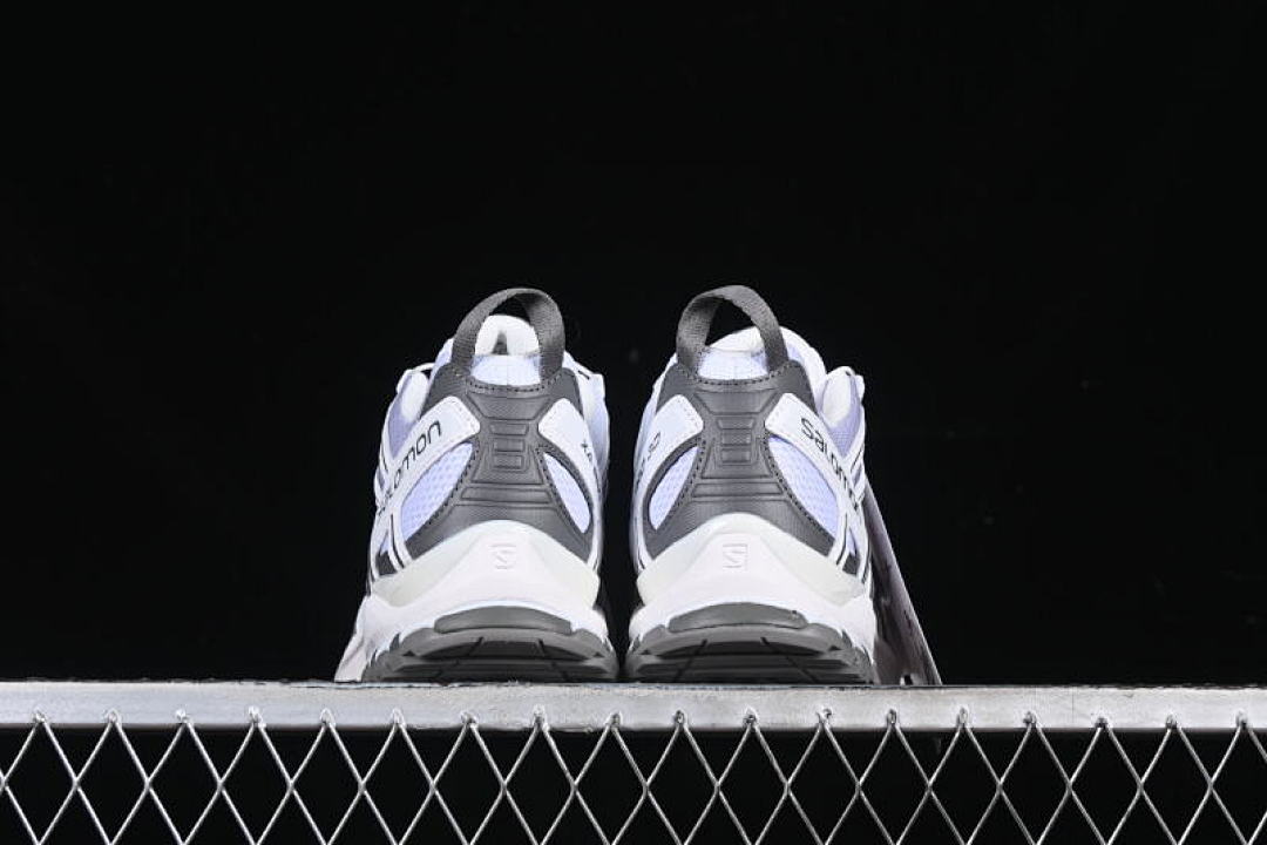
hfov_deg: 27.0
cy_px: 422
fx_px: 2639
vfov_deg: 18.2
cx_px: 634
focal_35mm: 75
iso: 160
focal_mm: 50
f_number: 8
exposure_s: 1/80
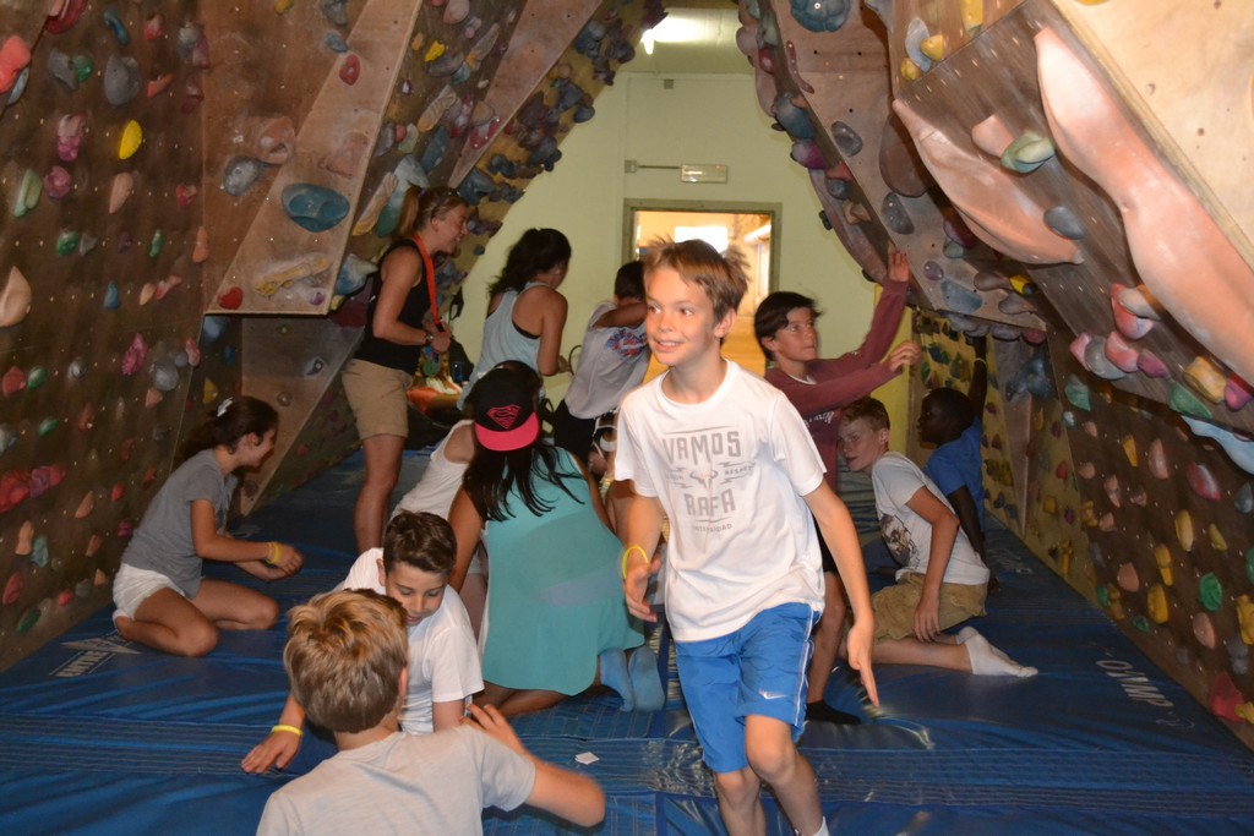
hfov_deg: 41.1
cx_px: 627
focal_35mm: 48
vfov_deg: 28.1
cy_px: 418
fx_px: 1672
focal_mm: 32
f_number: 4.8
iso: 3200
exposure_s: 1/60
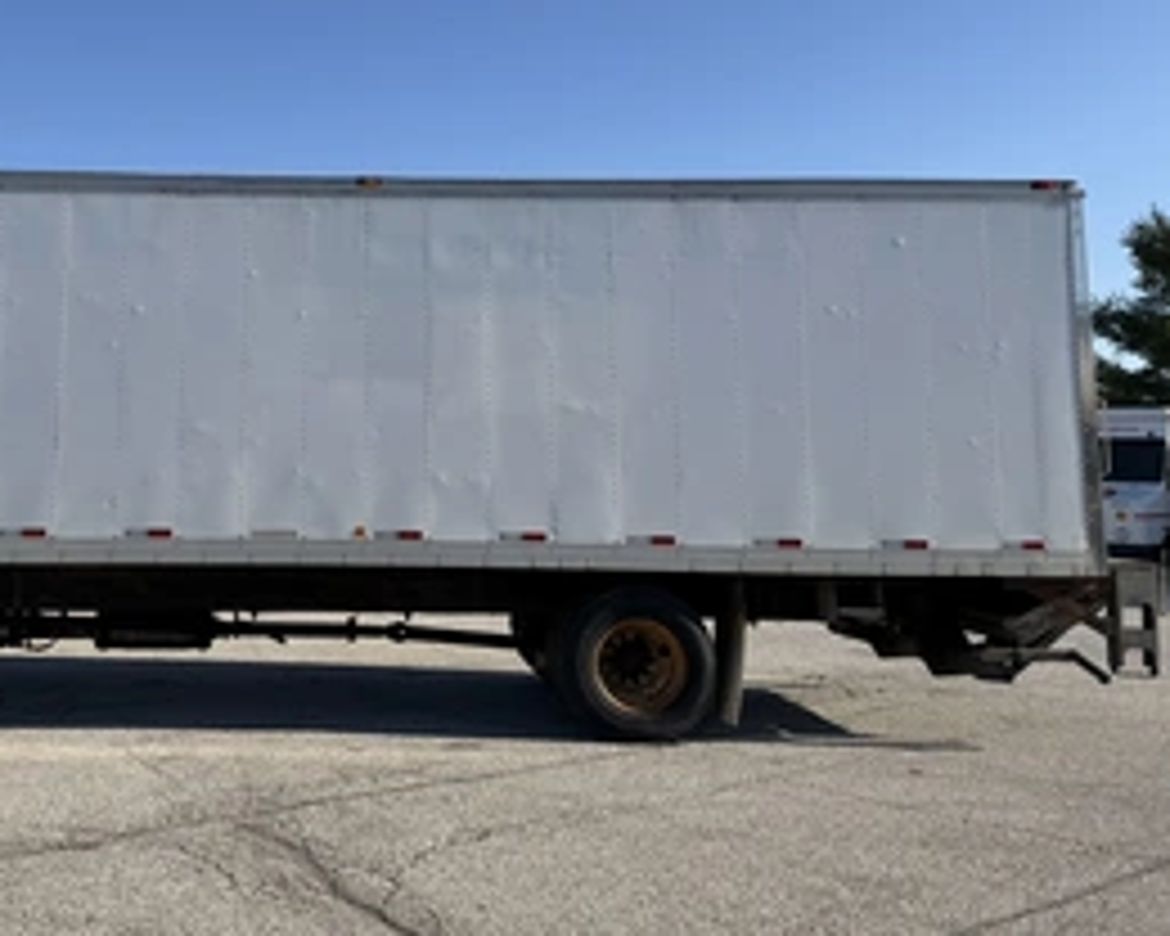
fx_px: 1247
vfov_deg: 40.7
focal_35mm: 36
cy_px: 315
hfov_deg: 48.8
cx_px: 328
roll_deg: -0.1
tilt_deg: +7.9
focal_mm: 6.76
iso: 80
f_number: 1.78
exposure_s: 1/4673
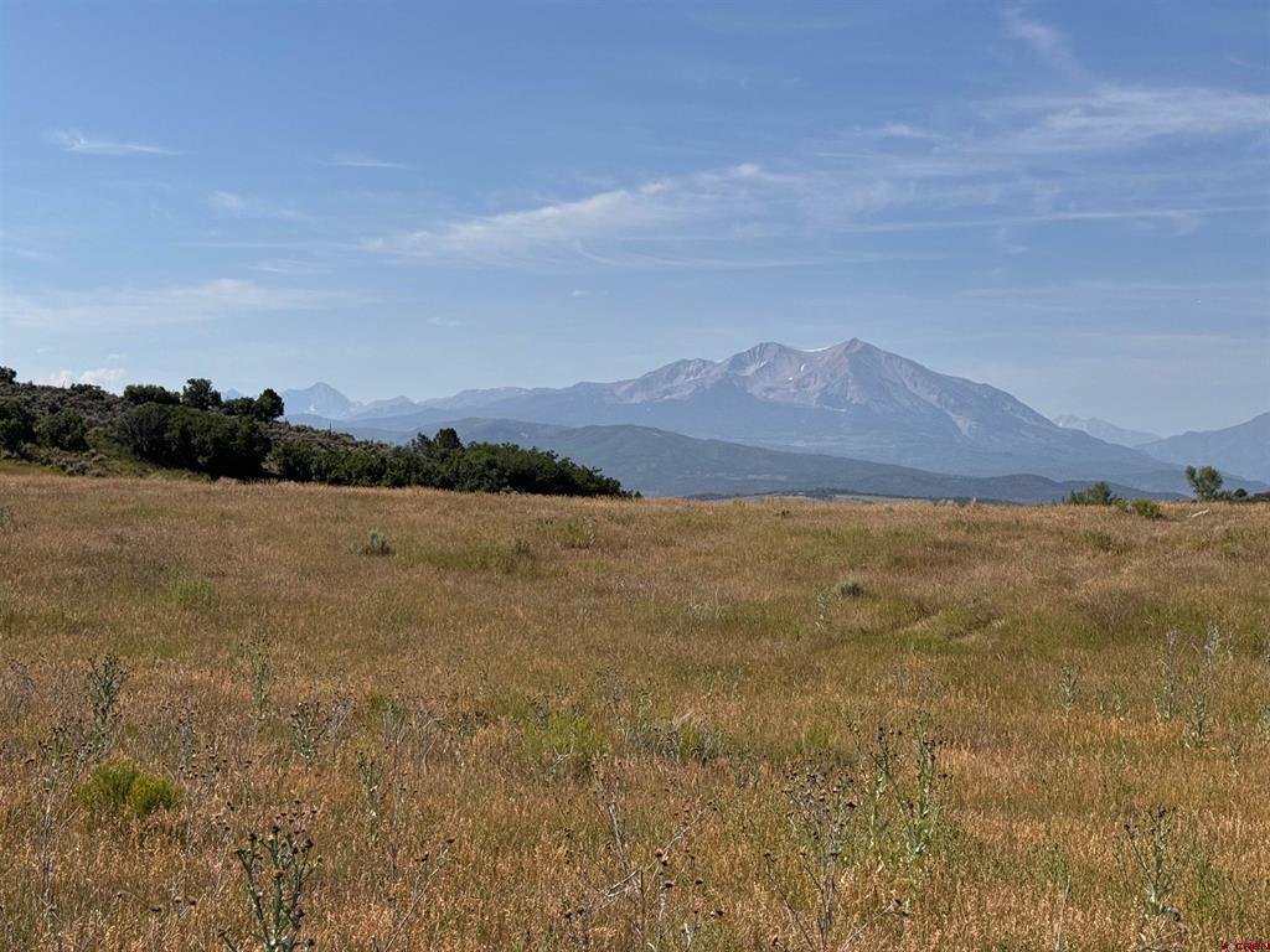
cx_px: 635
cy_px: 476
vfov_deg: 30.3
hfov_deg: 39.7
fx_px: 1761
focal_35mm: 48
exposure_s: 1/6410
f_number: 1.78
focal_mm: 6.76
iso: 64
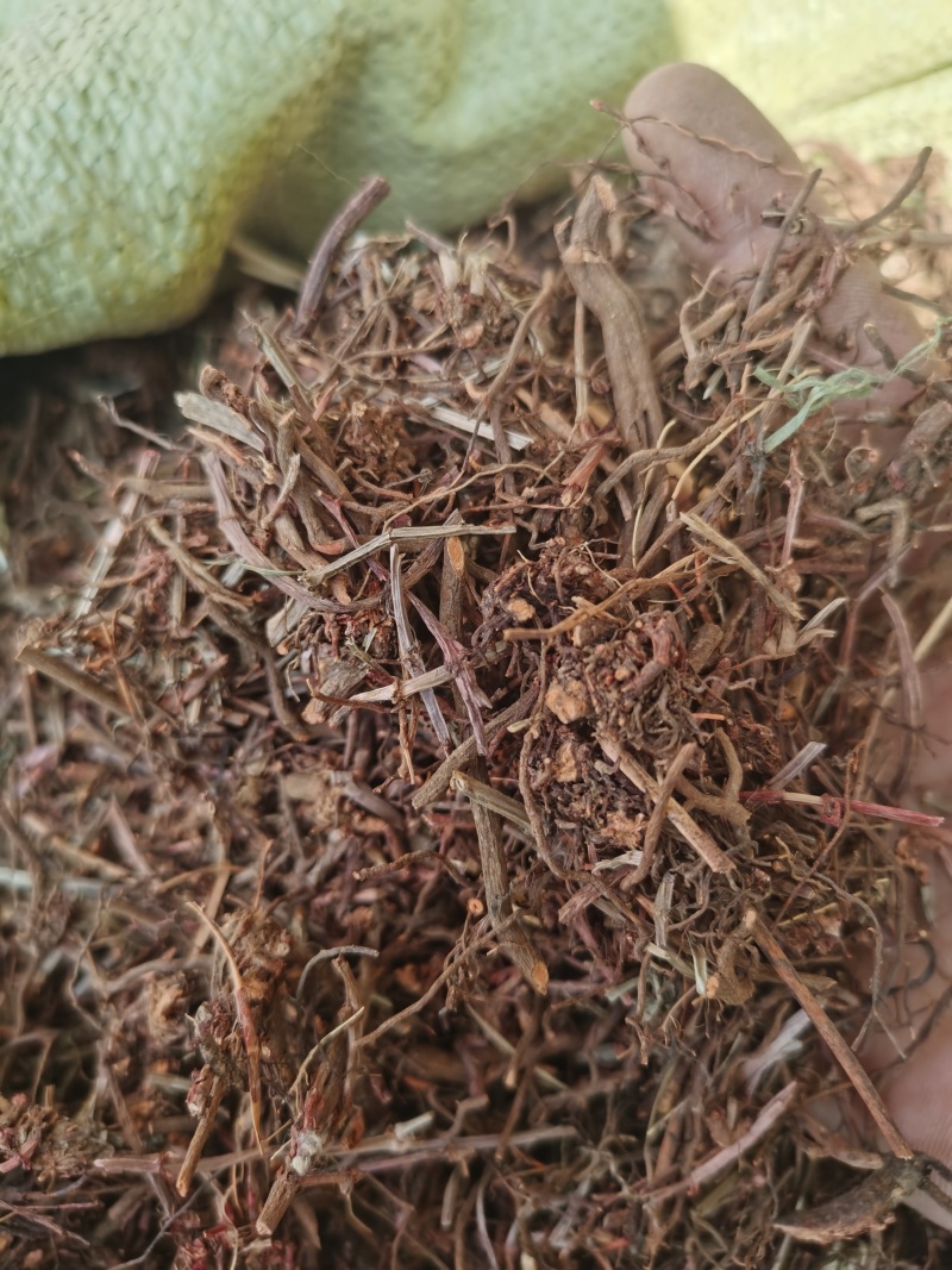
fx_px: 990
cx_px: 476
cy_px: 635
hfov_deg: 51.3
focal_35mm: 27
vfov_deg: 65.3
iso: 50
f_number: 1.8
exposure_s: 1/464
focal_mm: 5.58
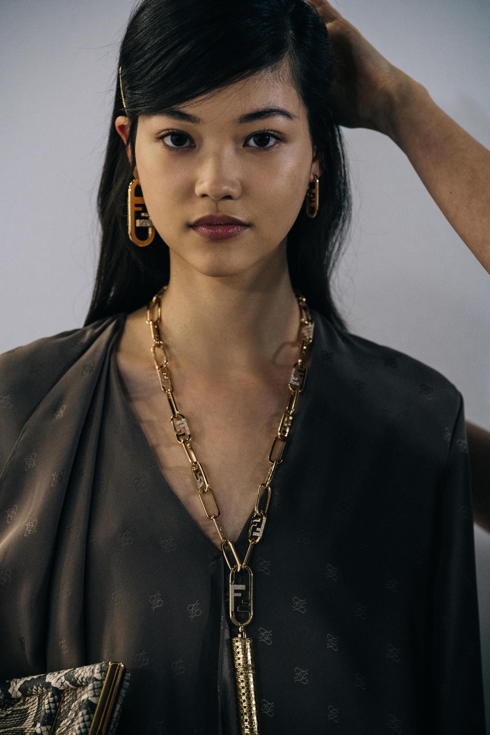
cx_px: 245
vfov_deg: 14.7
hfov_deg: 9.8
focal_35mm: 140
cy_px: 368
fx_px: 2858
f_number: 4
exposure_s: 1/320
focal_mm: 140
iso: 1600
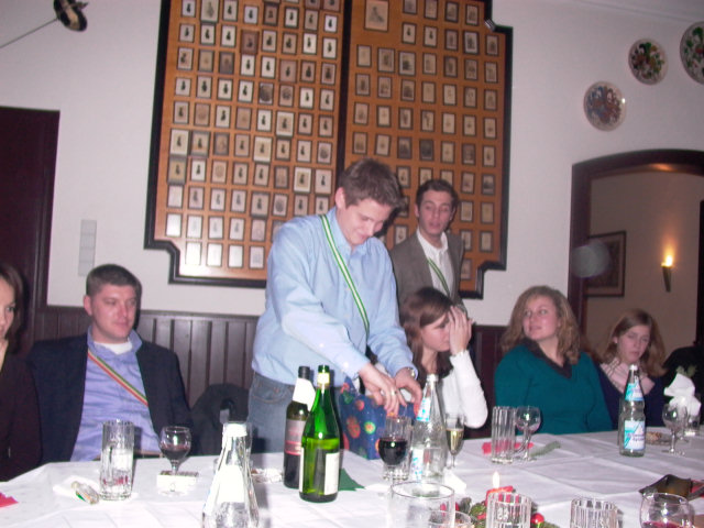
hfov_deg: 55.4
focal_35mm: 33
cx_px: 352
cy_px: 264
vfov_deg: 42.9
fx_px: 671
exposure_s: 1/64.2
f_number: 2.04
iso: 100
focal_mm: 7.13
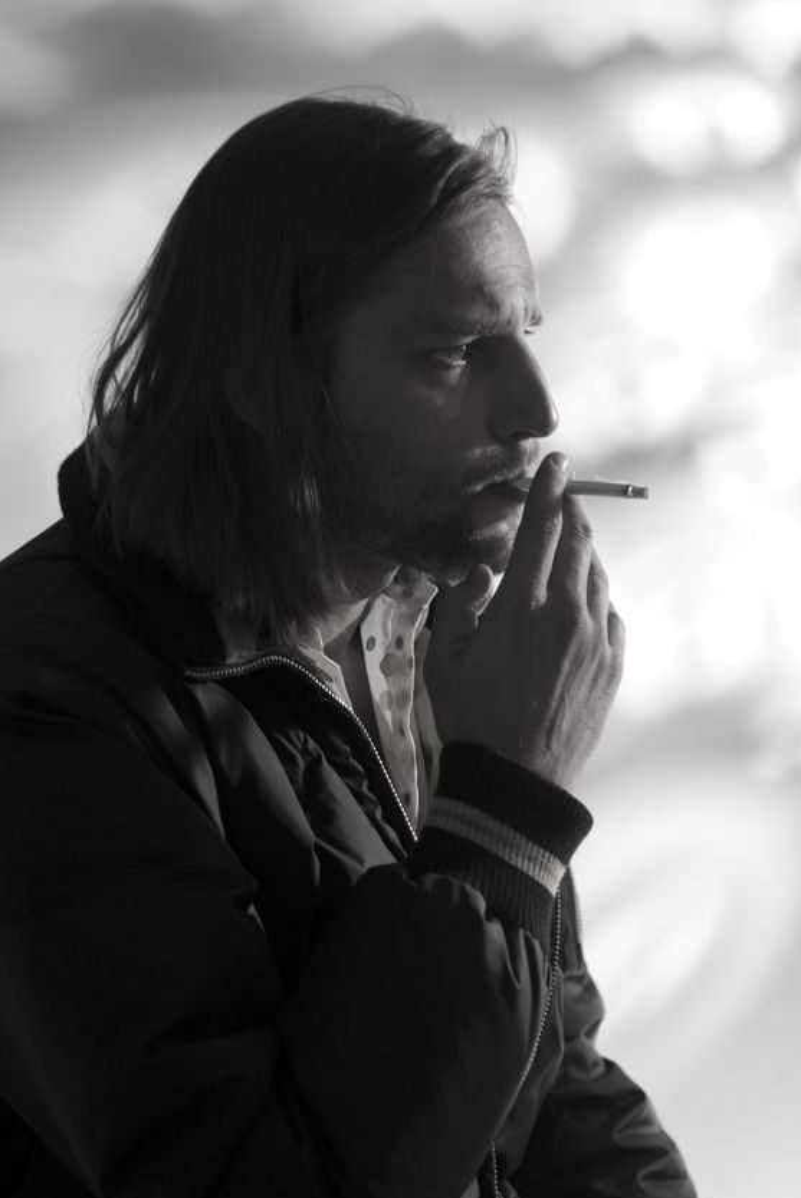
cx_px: 398
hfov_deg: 16.9
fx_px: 2698
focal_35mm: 81
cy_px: 590
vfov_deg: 25.0
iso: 100
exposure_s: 1/100
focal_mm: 50
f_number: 2.8
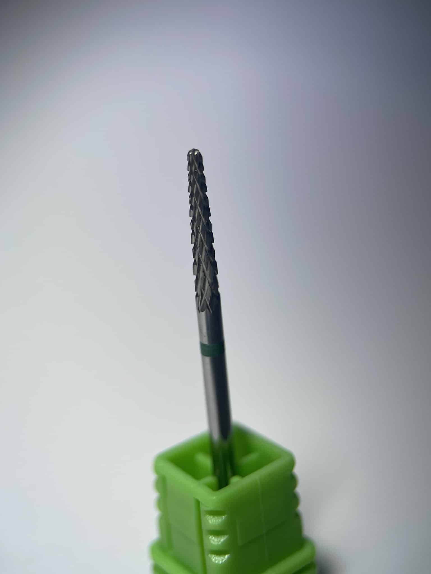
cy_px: 287
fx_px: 415
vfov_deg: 69.4
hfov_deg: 54.9
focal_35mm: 25
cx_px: 216
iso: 32
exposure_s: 1/300
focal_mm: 5.1
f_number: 1.6
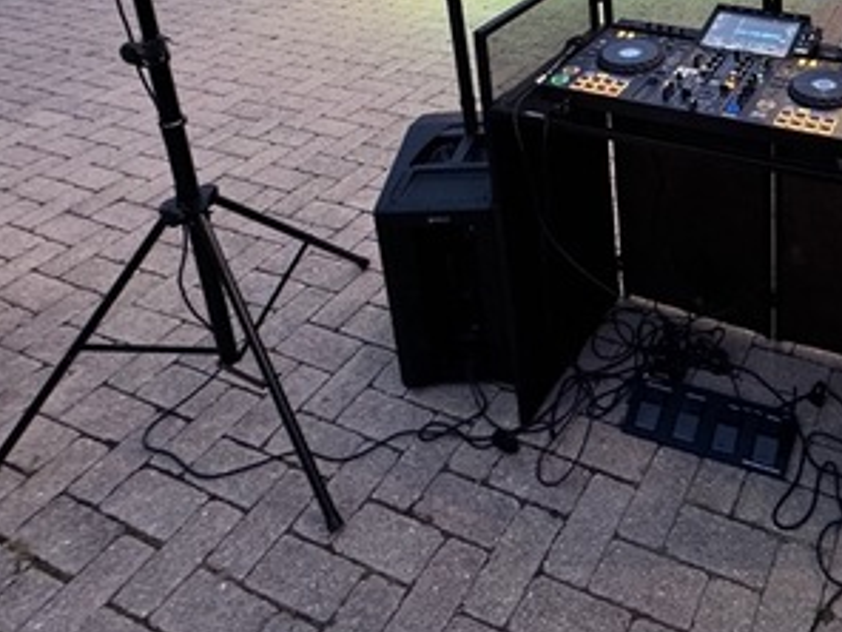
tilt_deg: -14.3
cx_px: 742
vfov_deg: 35.1
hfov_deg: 48.8
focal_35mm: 34
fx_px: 827
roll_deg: +0.3
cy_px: -83
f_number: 2.2
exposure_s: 1/50
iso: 400
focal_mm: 2.22
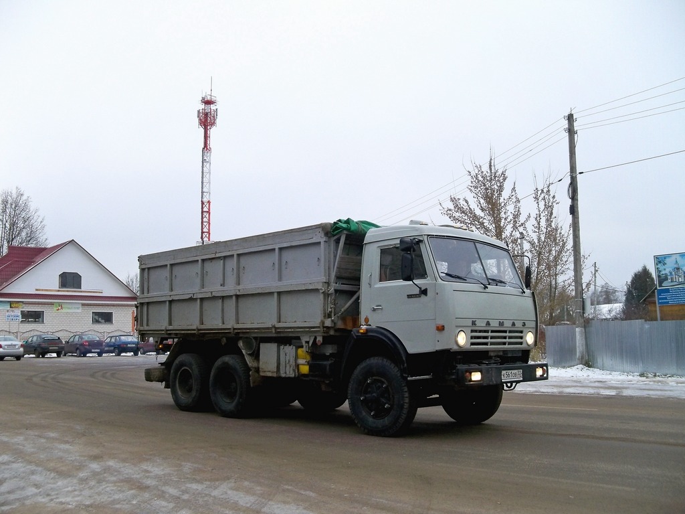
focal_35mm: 35
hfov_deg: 52.6
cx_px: 342
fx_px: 693
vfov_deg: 40.7
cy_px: 257
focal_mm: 6.2
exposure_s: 1/640
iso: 200
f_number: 3.5
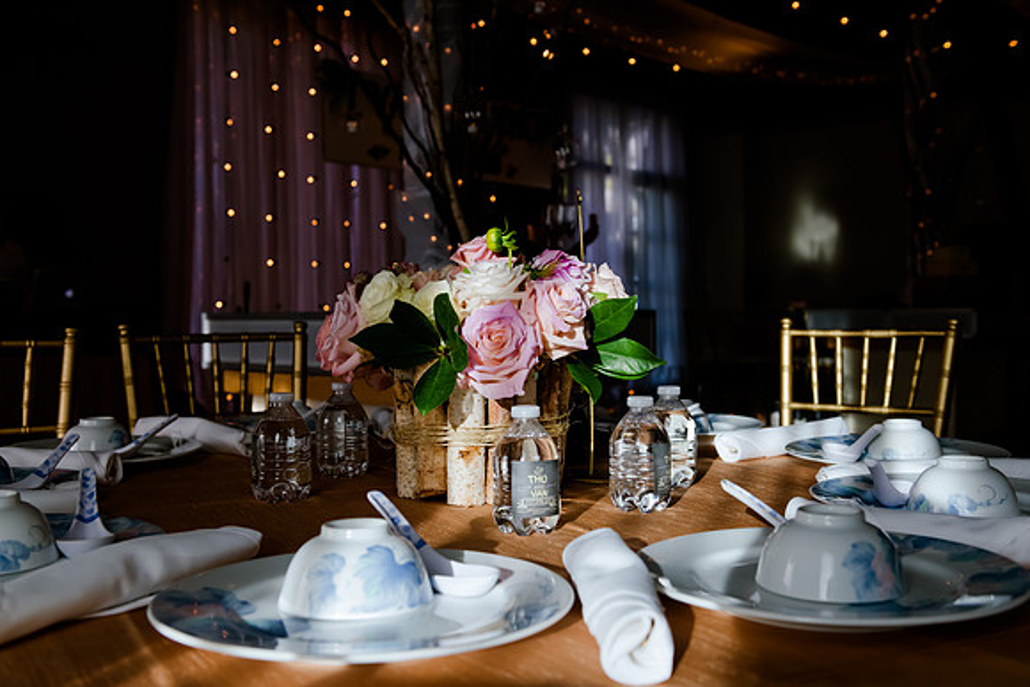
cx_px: 515
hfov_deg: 53.1
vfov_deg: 36.9
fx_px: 1030
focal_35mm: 36
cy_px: 344
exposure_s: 1/1250
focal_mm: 36
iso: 1600
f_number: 5.6
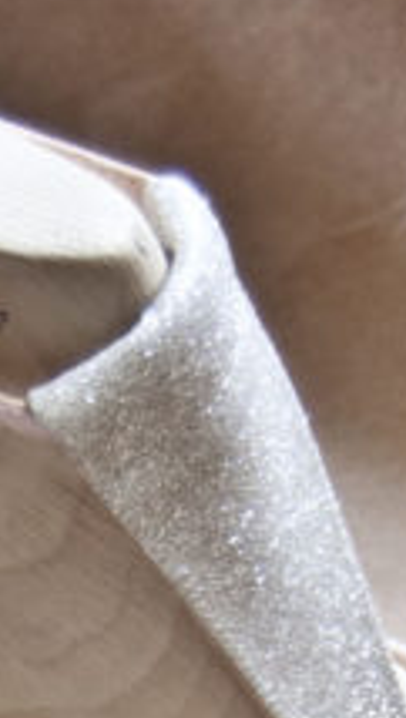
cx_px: -122
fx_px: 5004
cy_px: 1396
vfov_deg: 7.9
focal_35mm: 262
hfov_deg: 4.6
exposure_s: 1/40
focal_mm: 35
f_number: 4.8
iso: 400
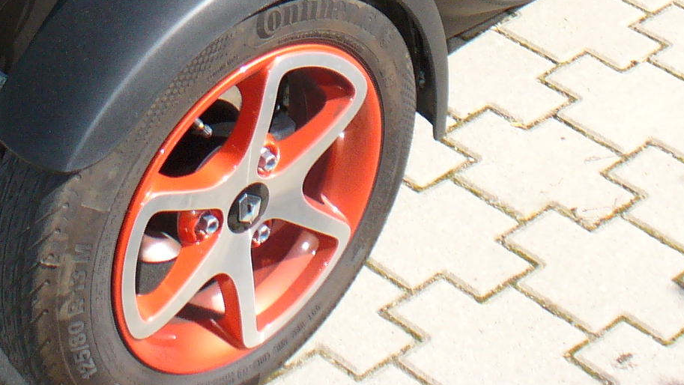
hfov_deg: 18.9
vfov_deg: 10.1
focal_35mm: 113
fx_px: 2050
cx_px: 306
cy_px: -315
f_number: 2.8
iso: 100
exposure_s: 1/500
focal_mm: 6.1
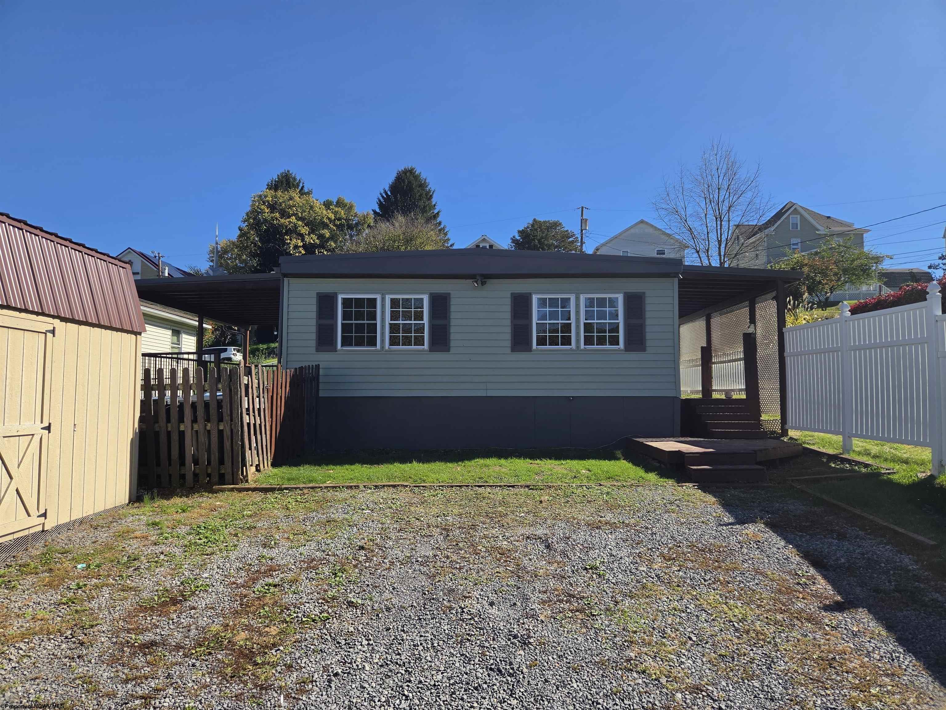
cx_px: 473
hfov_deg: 73.9
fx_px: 629
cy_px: 355
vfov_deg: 58.9
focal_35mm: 23
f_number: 1.8
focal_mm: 5.4
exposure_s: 1/4273
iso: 80
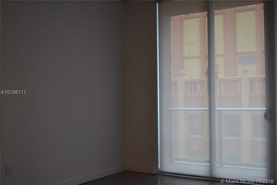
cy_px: 92
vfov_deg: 29.9
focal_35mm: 45
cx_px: 138
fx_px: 346
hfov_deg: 43.6
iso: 800
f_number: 5
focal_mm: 30
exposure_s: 1/60
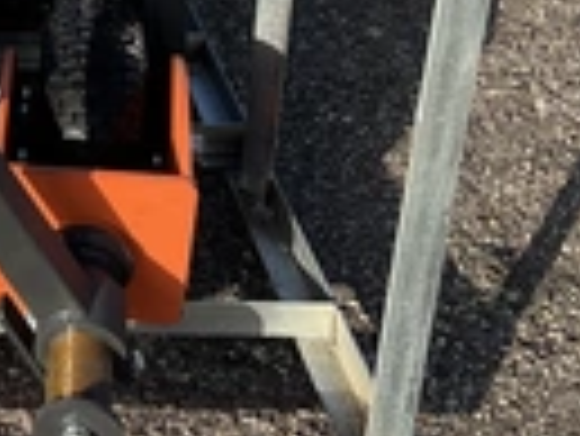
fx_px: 1509
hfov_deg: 19.9
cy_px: 45
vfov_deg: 16.2
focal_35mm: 90
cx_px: -180
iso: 25
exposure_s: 1/929
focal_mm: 3
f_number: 1.8
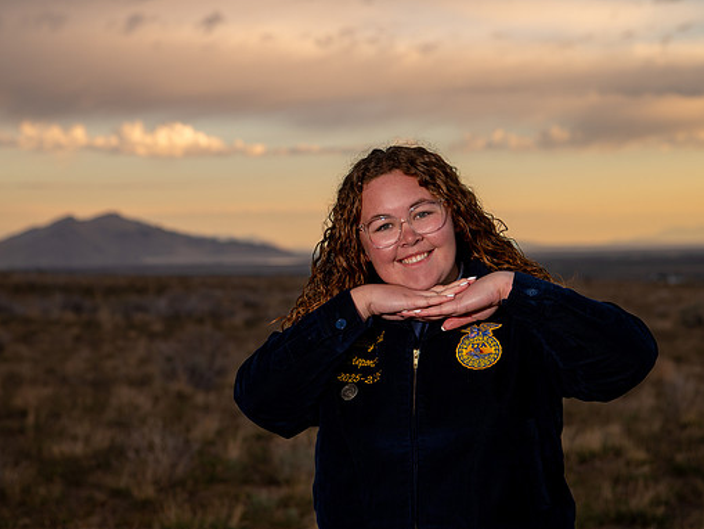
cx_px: 346
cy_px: 259
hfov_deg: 19.8
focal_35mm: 99
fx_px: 2014
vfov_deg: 14.9
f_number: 5
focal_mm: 78
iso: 200
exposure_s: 1/250
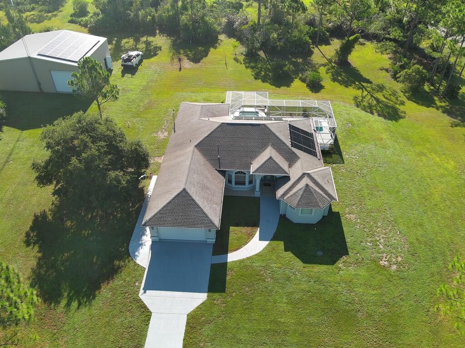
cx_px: 232
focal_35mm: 28
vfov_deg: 49.7
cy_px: 174
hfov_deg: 63.4
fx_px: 376
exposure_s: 1/246
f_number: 2.8
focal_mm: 10.6
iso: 100
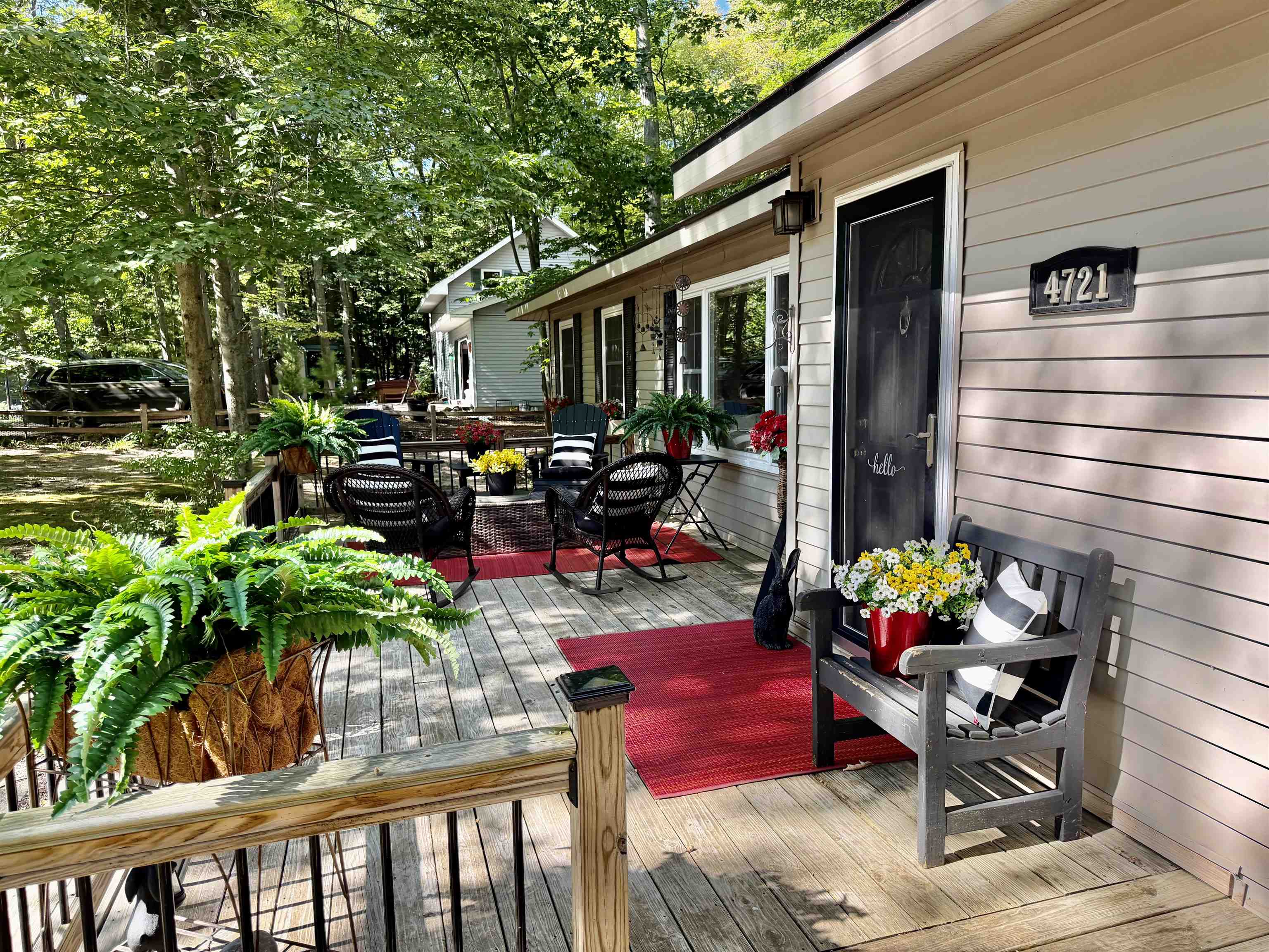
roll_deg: +1.5
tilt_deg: -7.2
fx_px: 880
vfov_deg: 56.8
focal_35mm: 24
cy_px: 476
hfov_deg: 71.6
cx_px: 634
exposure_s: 1/584
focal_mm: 6.76
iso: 100
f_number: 1.78
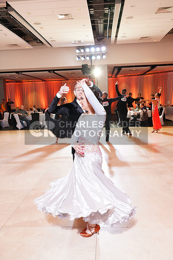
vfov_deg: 57.2
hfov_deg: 40.0
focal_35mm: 33
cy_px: 130
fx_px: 238
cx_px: 86
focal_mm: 33
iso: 2000
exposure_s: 1/200
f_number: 5.6
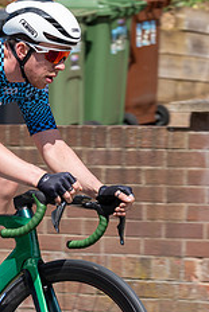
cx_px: -44
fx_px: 2365
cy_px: 85
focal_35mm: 272
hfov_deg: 5.0
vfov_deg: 7.6
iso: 200
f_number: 5.6
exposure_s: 1/1000
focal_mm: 109
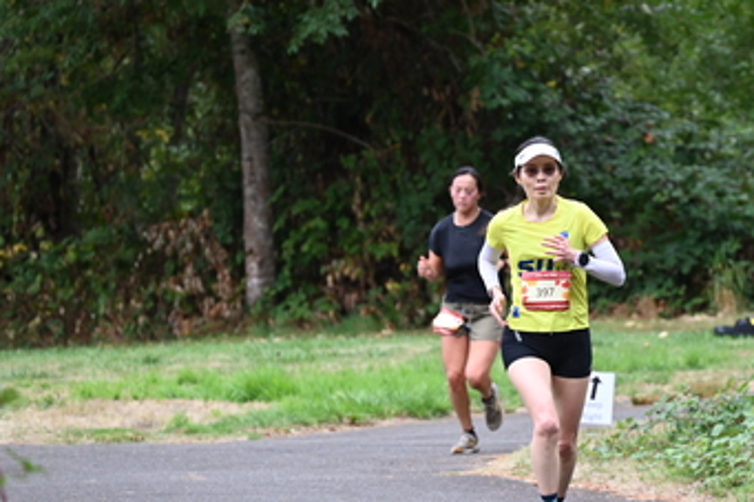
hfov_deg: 6.4
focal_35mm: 323
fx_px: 6761
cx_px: 548
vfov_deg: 4.3
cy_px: 278
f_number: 6.3
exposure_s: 1/250
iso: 720
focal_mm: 200
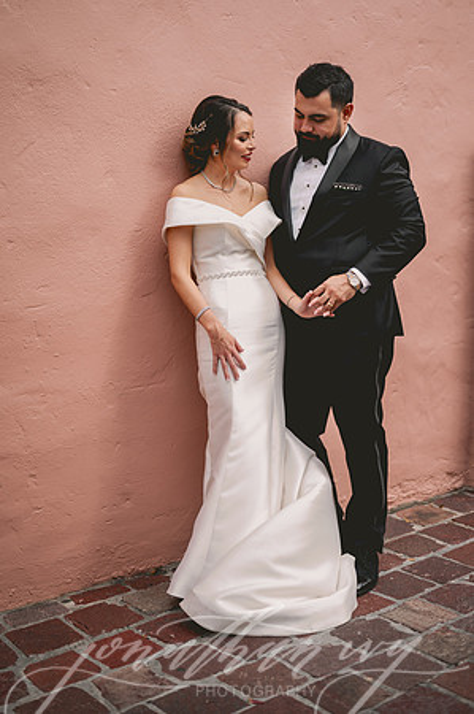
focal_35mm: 50
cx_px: 237
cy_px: 357
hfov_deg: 26.9
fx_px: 990
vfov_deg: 39.6
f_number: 1.8
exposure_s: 1/800
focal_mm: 50
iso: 64
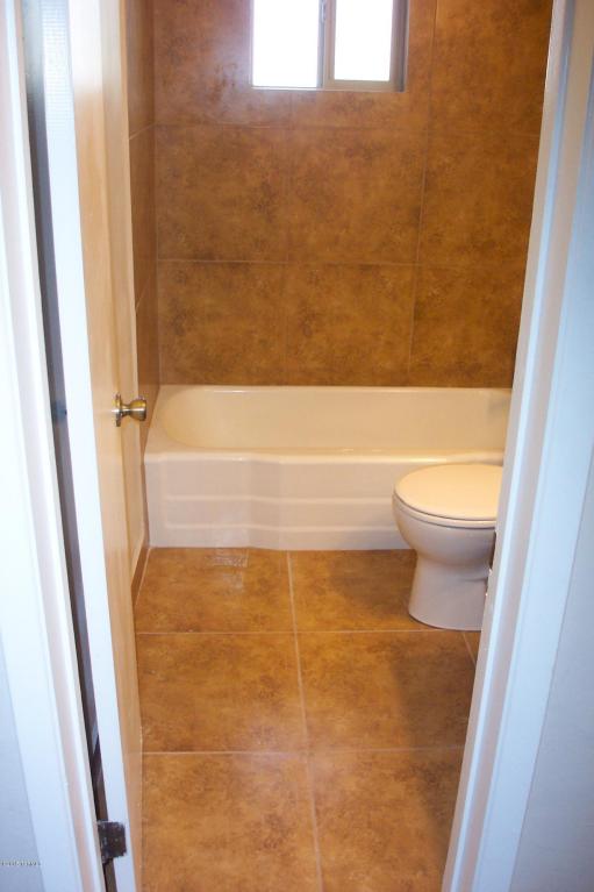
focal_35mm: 35
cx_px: 297
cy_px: 446
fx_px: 867
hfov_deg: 37.8
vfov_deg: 54.4
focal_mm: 7.5
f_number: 2.8
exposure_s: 1/30
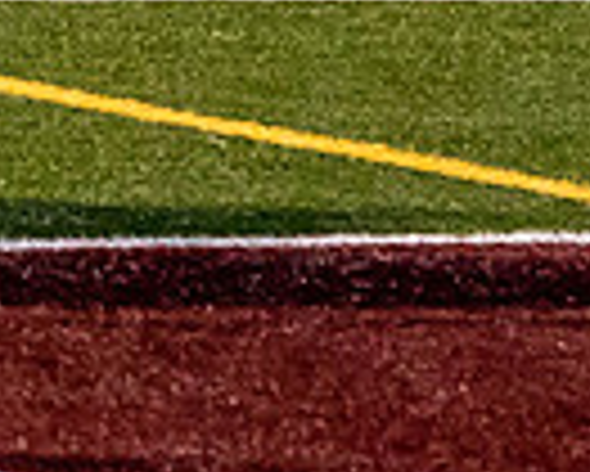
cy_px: -547
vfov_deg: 2.3
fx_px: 11935
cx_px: -888
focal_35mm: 683
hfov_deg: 2.8
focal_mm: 100
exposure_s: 1/500
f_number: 5.6
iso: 6400
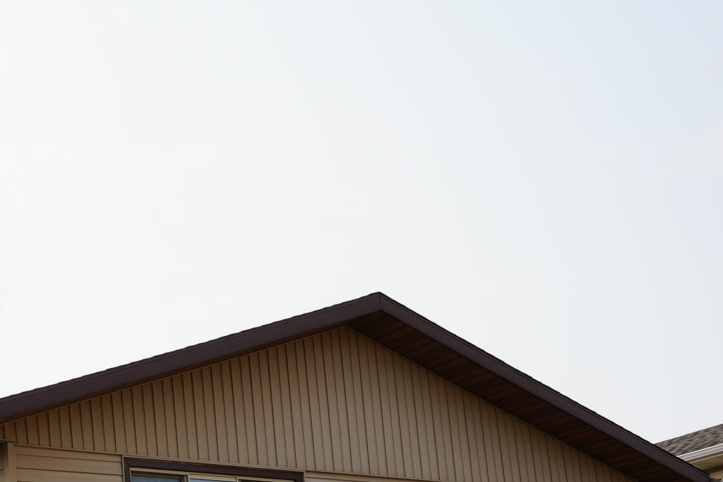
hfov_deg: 22.8
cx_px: -37
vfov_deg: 15.4
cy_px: 611
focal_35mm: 85
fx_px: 1707
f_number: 10
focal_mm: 32
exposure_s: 1/160
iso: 100
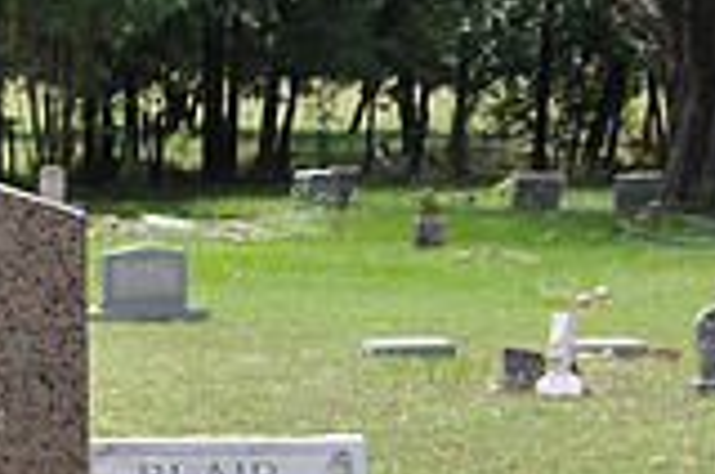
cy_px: 566
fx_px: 2795
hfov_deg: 14.1
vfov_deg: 9.6
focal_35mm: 141
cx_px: -165
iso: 200
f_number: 7.1
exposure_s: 1/200
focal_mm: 26
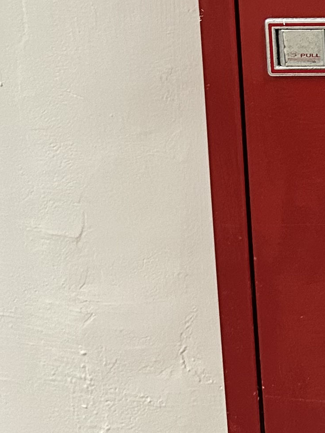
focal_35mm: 99
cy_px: -116
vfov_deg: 18.6
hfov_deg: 13.4
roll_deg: +1.2
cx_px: 588
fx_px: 1239
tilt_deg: -10.1
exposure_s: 1/60
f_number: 1.78
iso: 400
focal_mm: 6.86
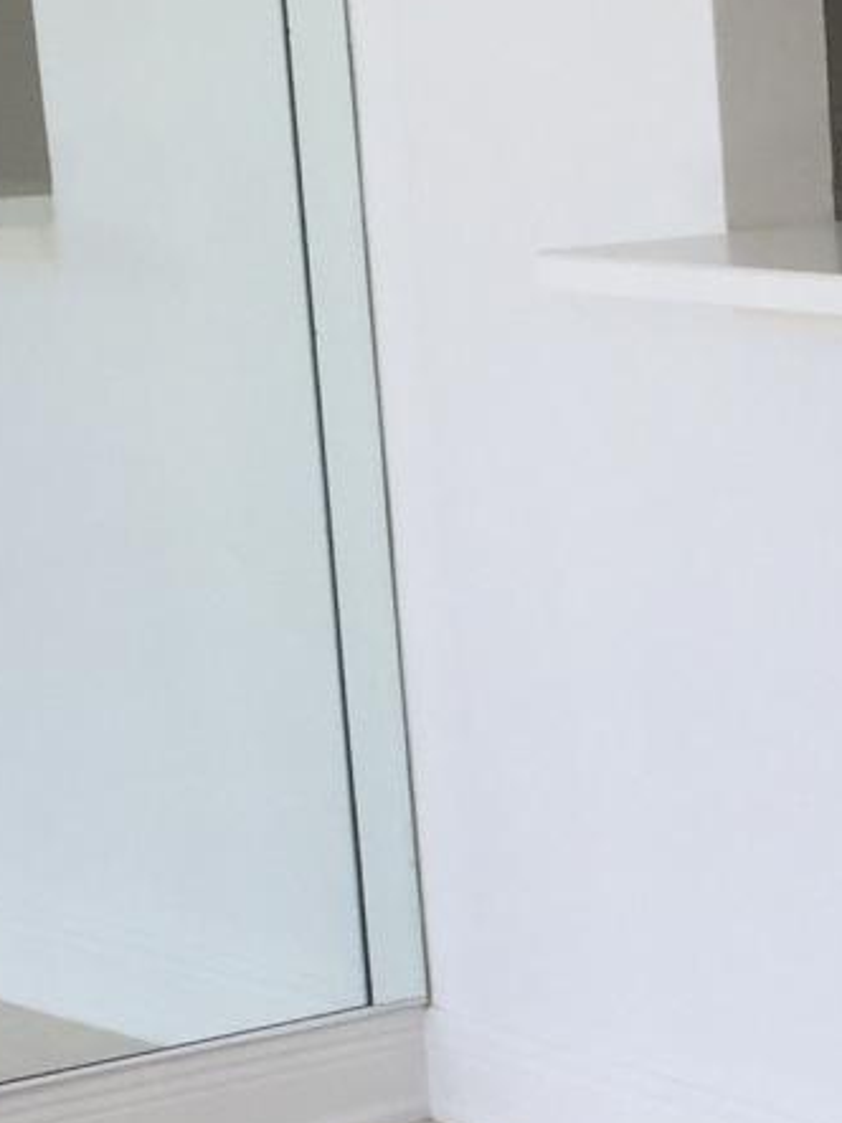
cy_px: 1055
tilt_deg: -15.4
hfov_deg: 10.8
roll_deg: +0.8
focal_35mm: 131
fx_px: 4251
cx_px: 1337
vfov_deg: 14.9
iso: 32
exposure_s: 1/280
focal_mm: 4.15
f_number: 2.2
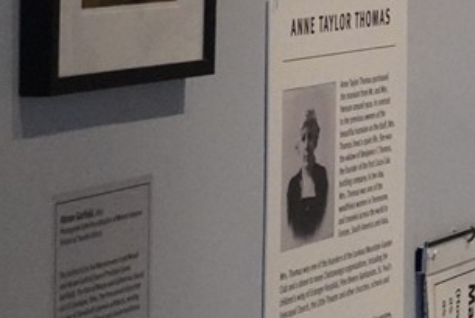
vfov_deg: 5.5
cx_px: 1543
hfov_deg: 7.1
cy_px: -148
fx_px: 3288
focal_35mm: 249
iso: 8000
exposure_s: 1/125
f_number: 9
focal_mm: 38
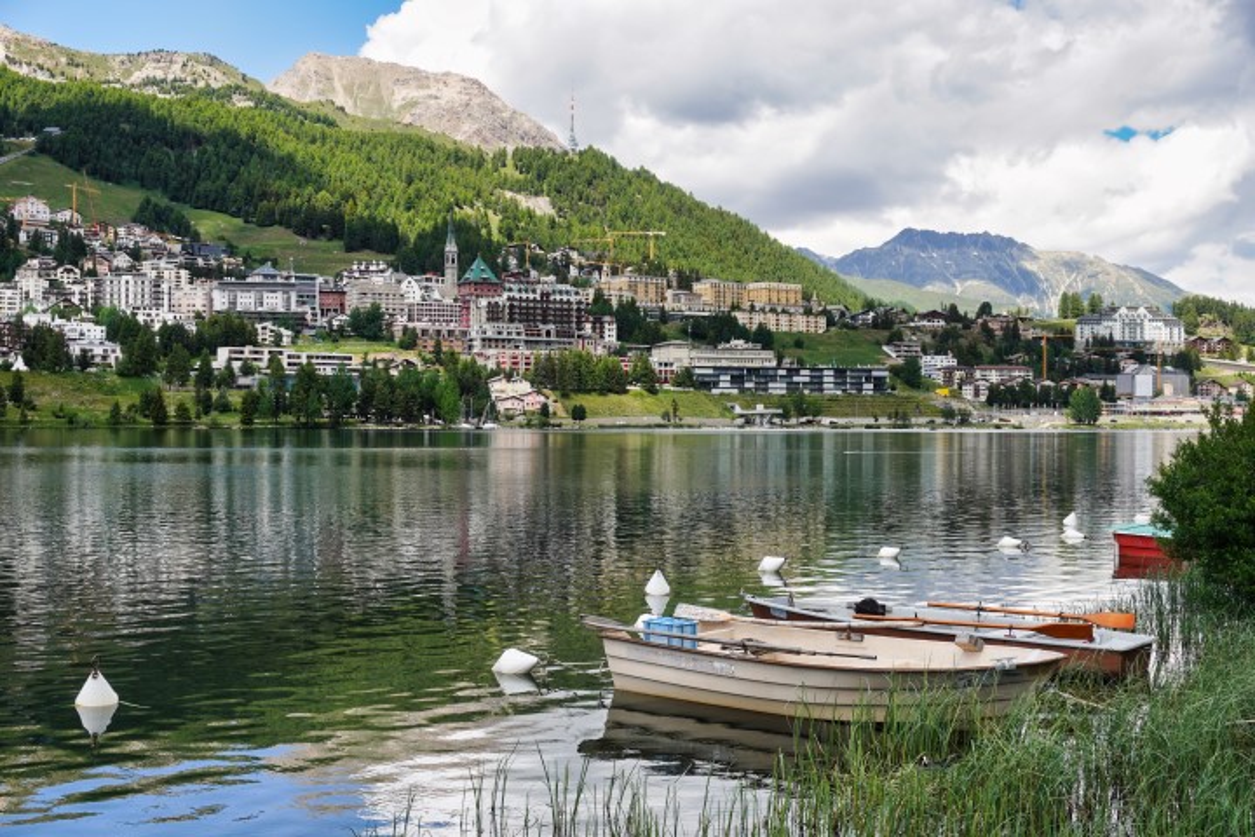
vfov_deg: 30.8
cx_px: 628
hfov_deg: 45.0
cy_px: 418
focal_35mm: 44
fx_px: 1516
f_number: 9
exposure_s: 1/125
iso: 100
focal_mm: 29
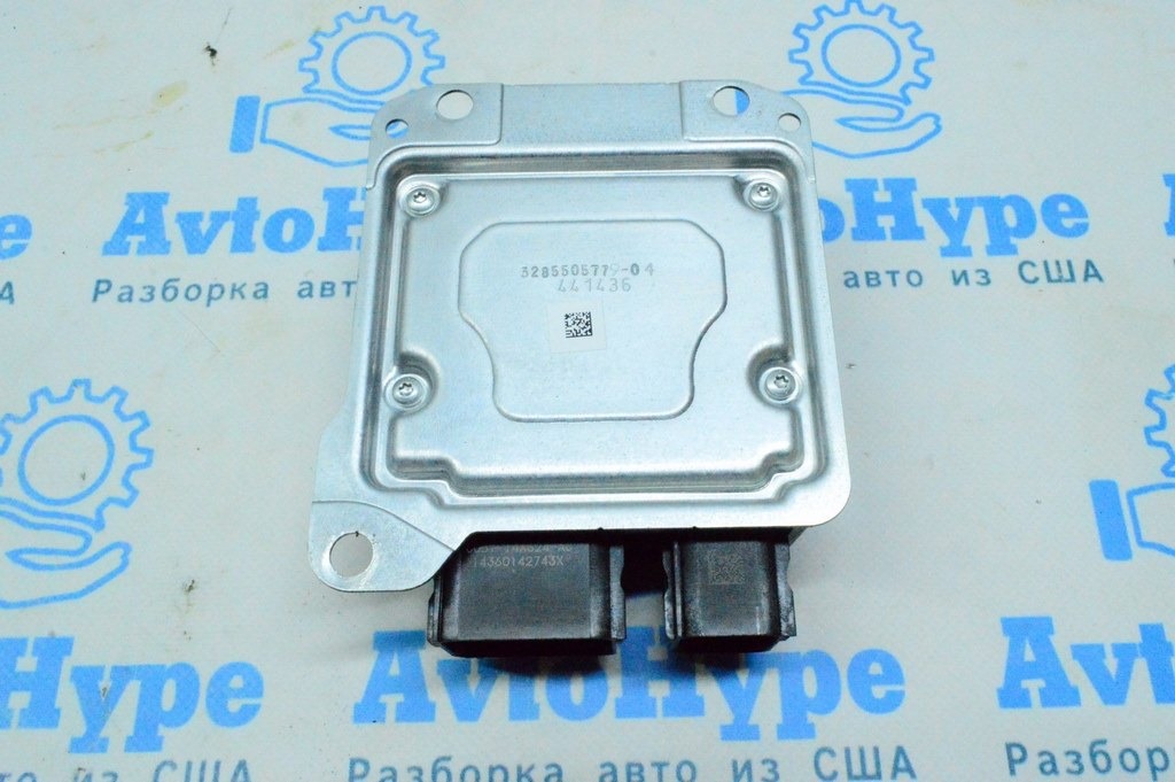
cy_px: 391
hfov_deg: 62.0
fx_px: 978
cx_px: 588
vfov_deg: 43.5
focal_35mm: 30
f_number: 22
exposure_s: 1/100
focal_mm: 20
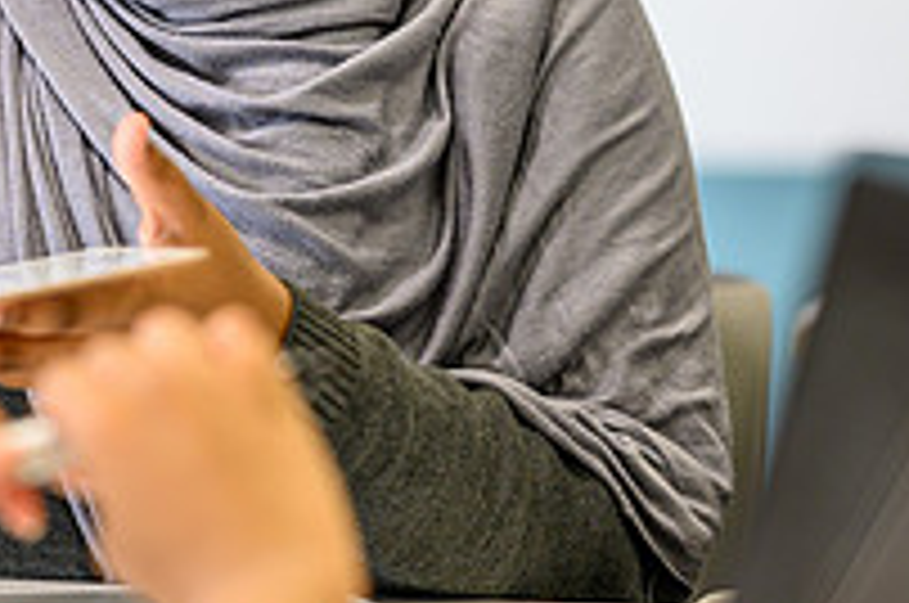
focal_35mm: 250
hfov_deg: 8.2
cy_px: -7
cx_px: 32
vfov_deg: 5.5
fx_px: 6302
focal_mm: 85
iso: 500
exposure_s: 1/400
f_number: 1.8
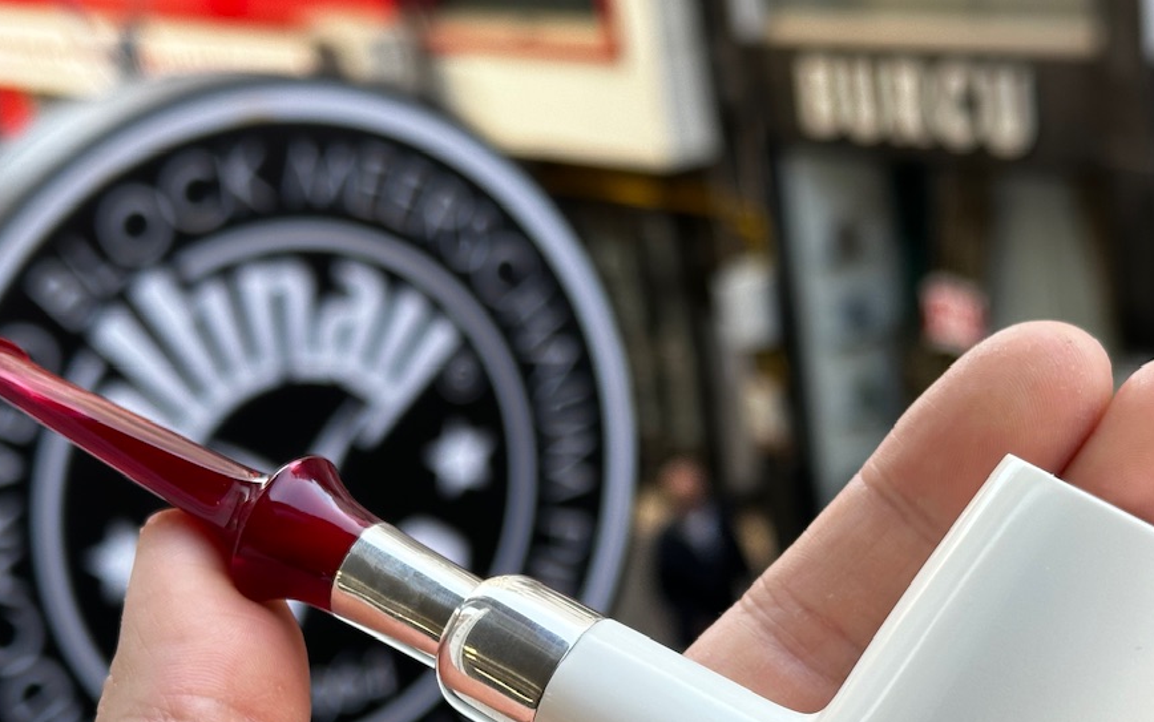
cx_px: 693
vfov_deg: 17.2
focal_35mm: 75
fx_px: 2359
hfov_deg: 27.4
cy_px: 633
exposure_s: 1/272
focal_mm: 6.86
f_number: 1.78
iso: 64
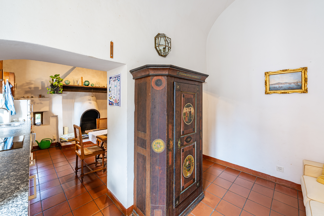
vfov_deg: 81.3
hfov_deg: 104.2
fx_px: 126
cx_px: 162
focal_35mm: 14
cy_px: 108
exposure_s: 1.6
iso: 100
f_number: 9
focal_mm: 14
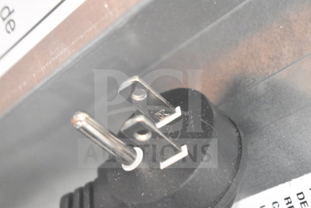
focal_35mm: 101
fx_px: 870
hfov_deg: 20.3
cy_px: 119
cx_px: 147
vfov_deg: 13.6
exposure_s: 1/100
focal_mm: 55
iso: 10000
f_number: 5.6
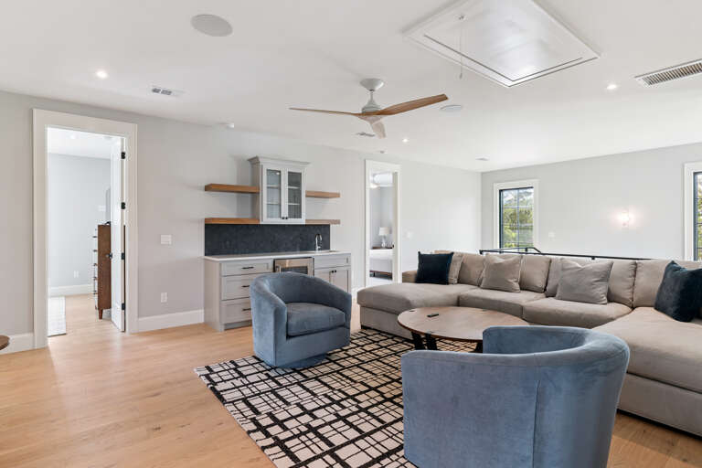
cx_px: 351
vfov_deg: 64.6
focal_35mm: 19
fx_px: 370
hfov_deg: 86.9
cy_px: 234
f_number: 8
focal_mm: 19
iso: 250
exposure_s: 1/8
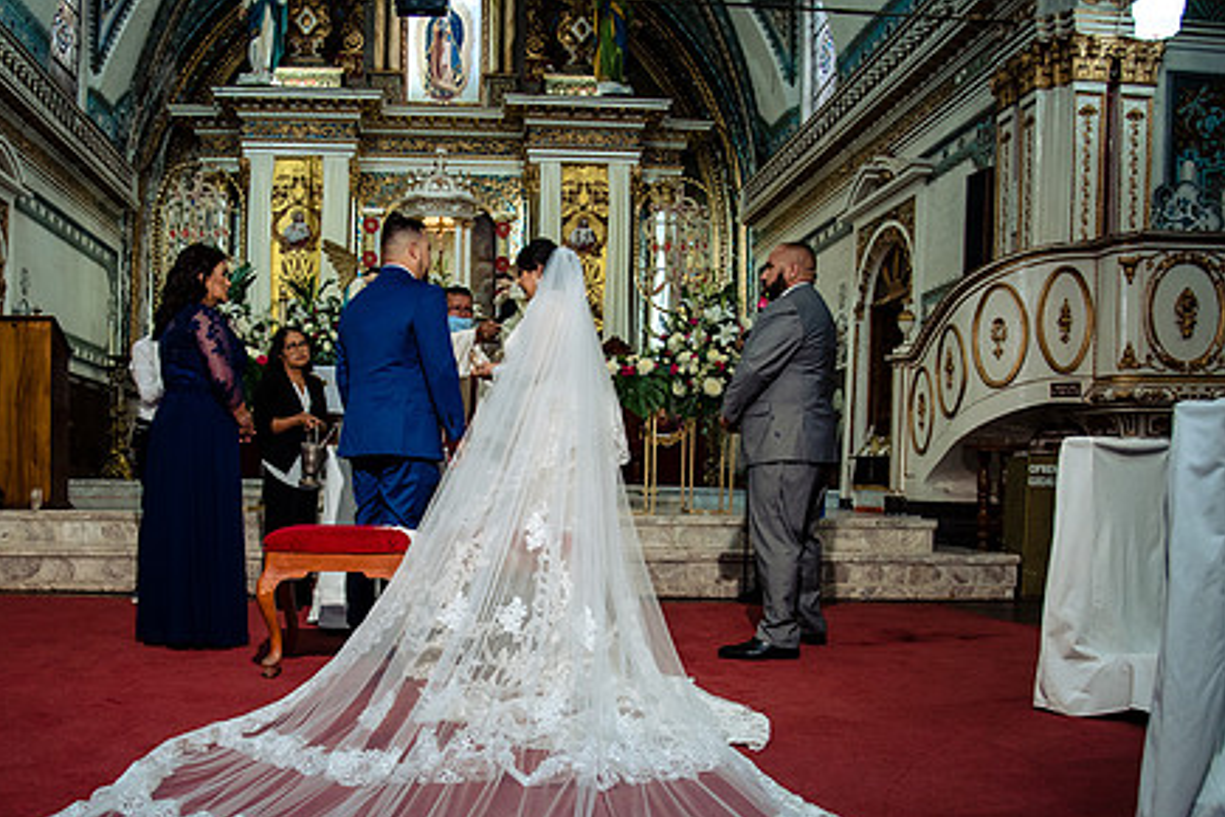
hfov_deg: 58.2
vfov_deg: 40.6
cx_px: 487
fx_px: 1089
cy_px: 542
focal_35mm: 32
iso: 2000
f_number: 5
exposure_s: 1/125
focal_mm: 24
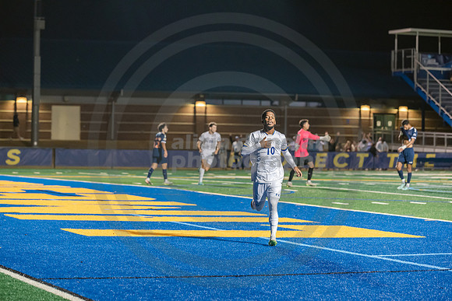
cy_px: 150
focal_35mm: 120
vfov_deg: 11.4
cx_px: 226
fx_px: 1507
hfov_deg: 17.1
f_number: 3.5
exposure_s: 1/320
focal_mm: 120
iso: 2500
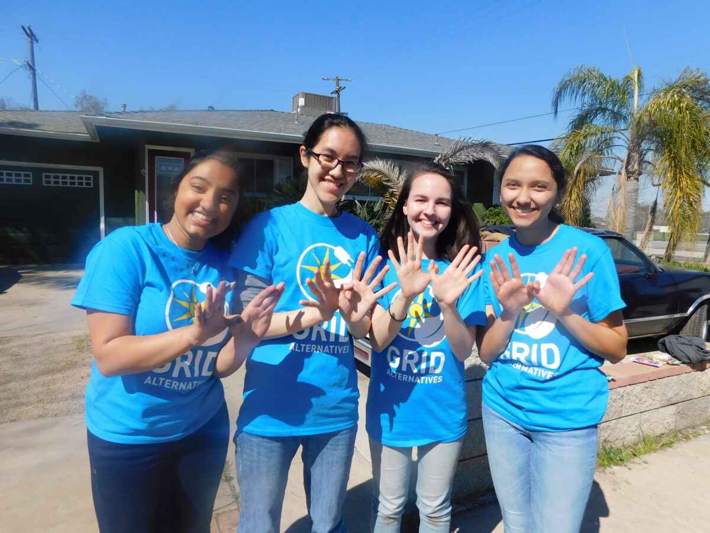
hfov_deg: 73.9
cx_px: 355
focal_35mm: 23
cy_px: 266
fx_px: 472
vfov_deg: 58.9
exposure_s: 1/500
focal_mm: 4
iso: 125
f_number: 6
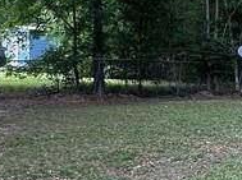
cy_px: 105
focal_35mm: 76
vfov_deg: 19.3
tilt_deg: -2.6
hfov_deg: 25.5
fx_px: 530
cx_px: 169
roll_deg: -1.1
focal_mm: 2.22
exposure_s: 1/99
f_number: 2.2
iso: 50
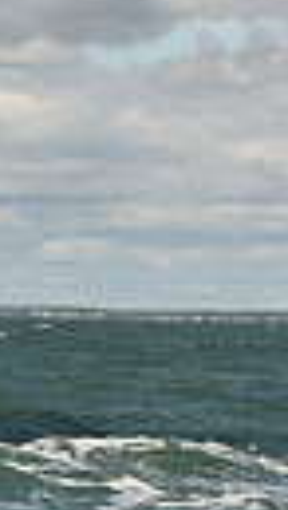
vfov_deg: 6.5
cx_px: -832
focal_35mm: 330
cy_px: 227
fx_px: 4460
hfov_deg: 3.5
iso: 320
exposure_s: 1/800
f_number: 11
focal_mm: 70
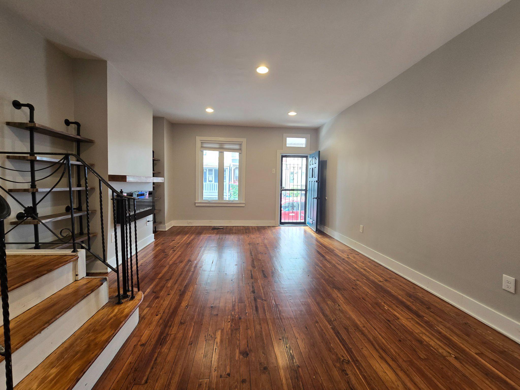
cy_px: 195
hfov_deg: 106.2
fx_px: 195
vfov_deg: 89.9
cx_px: 260
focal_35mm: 13
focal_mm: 2.2
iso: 160
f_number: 2.2
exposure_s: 1/60
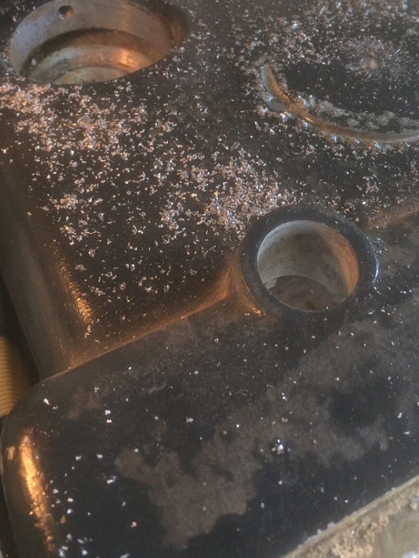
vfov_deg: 36.1
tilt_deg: -48.7
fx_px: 839
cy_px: 153
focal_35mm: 52
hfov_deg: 27.9
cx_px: 283
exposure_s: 1/120
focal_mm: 4.15
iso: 64
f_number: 2.2
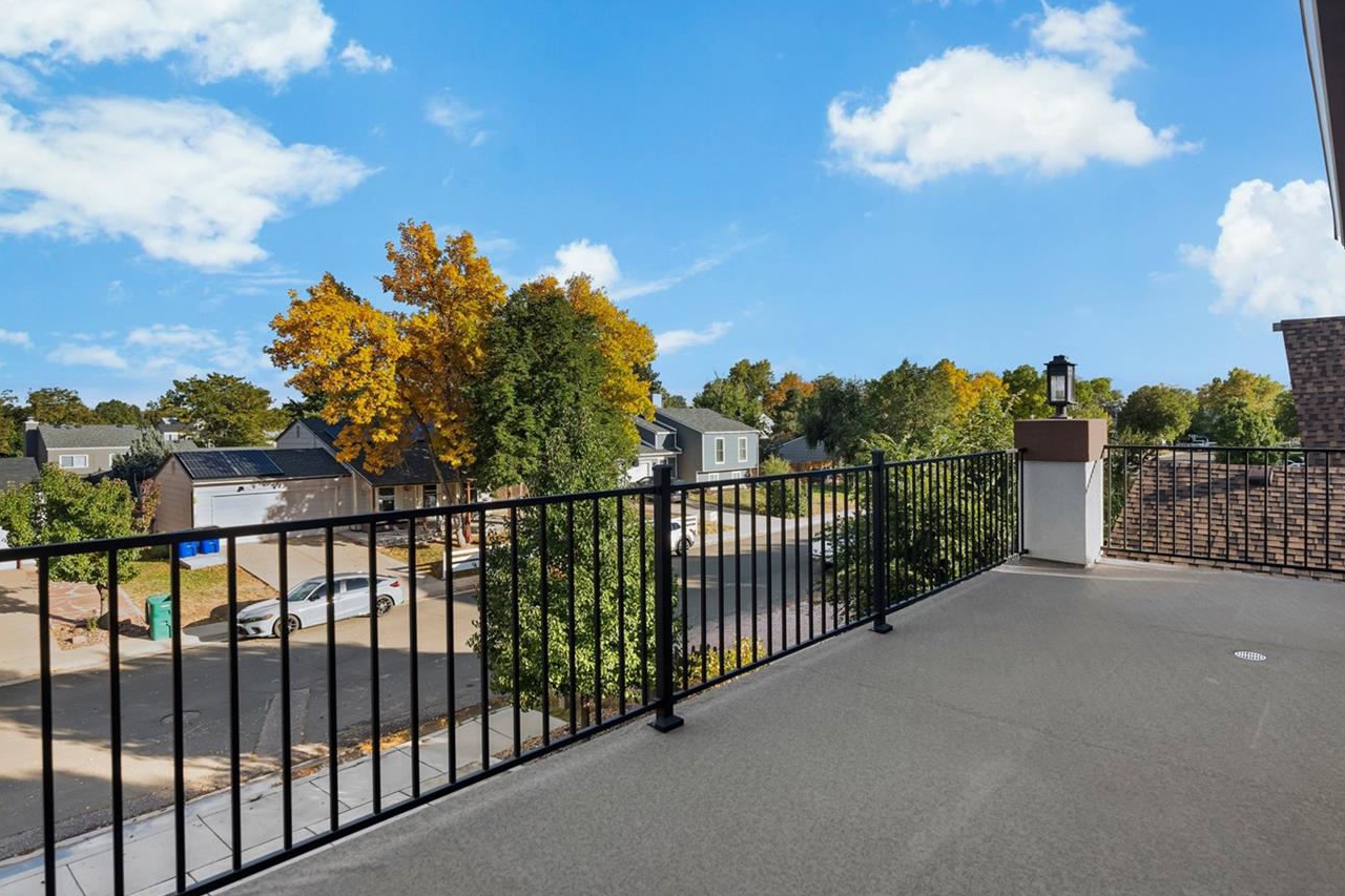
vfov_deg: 61.9
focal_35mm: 20
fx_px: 747
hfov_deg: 83.9
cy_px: 428
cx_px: 704
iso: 200
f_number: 7.1
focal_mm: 16
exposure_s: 1/1600
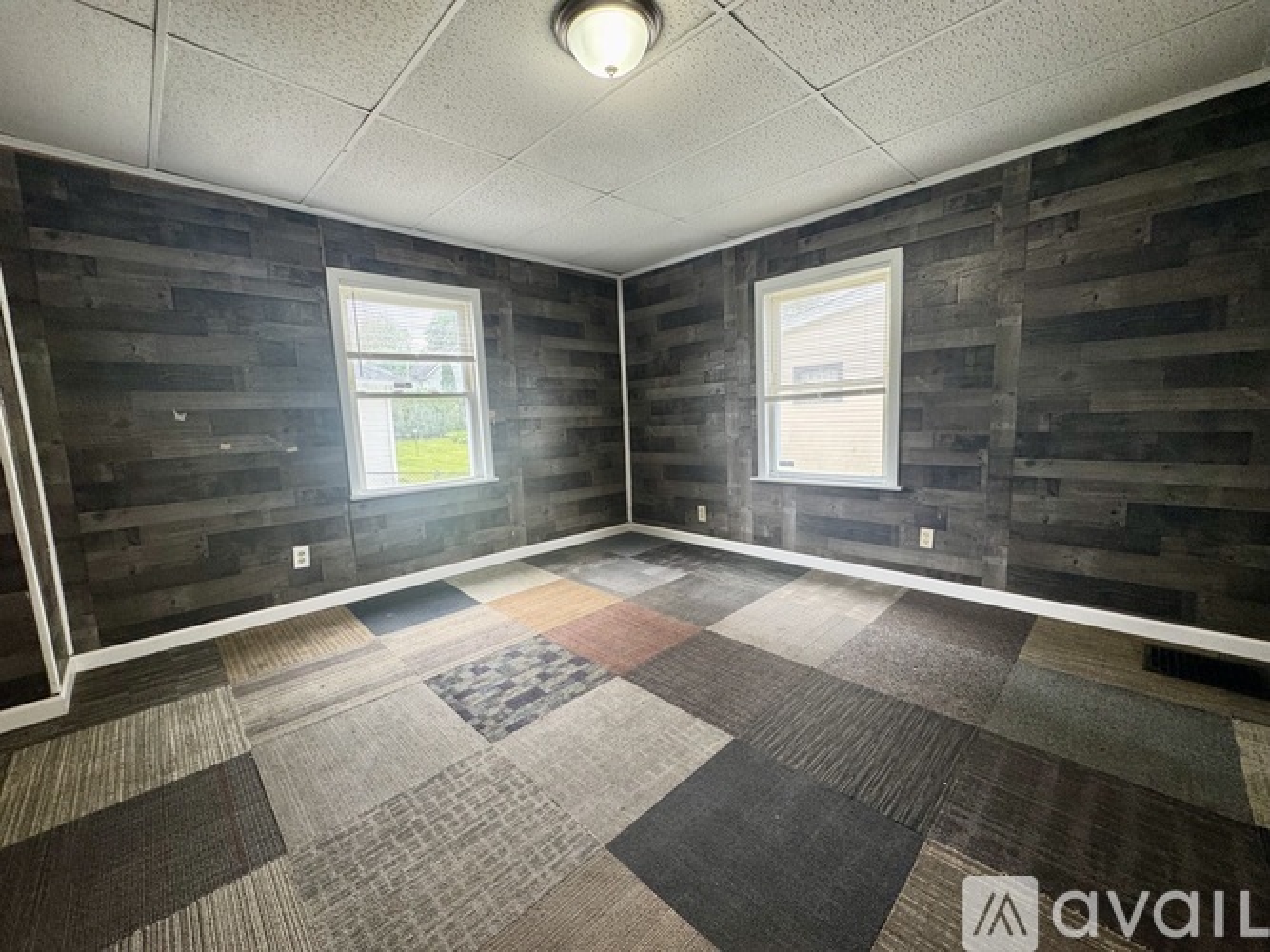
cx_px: 635
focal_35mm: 14
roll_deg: +1.0
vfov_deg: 85.7
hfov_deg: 102.1
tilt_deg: -6.8
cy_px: 476
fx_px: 514
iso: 160
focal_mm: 2.22
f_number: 2.2
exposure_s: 1/120
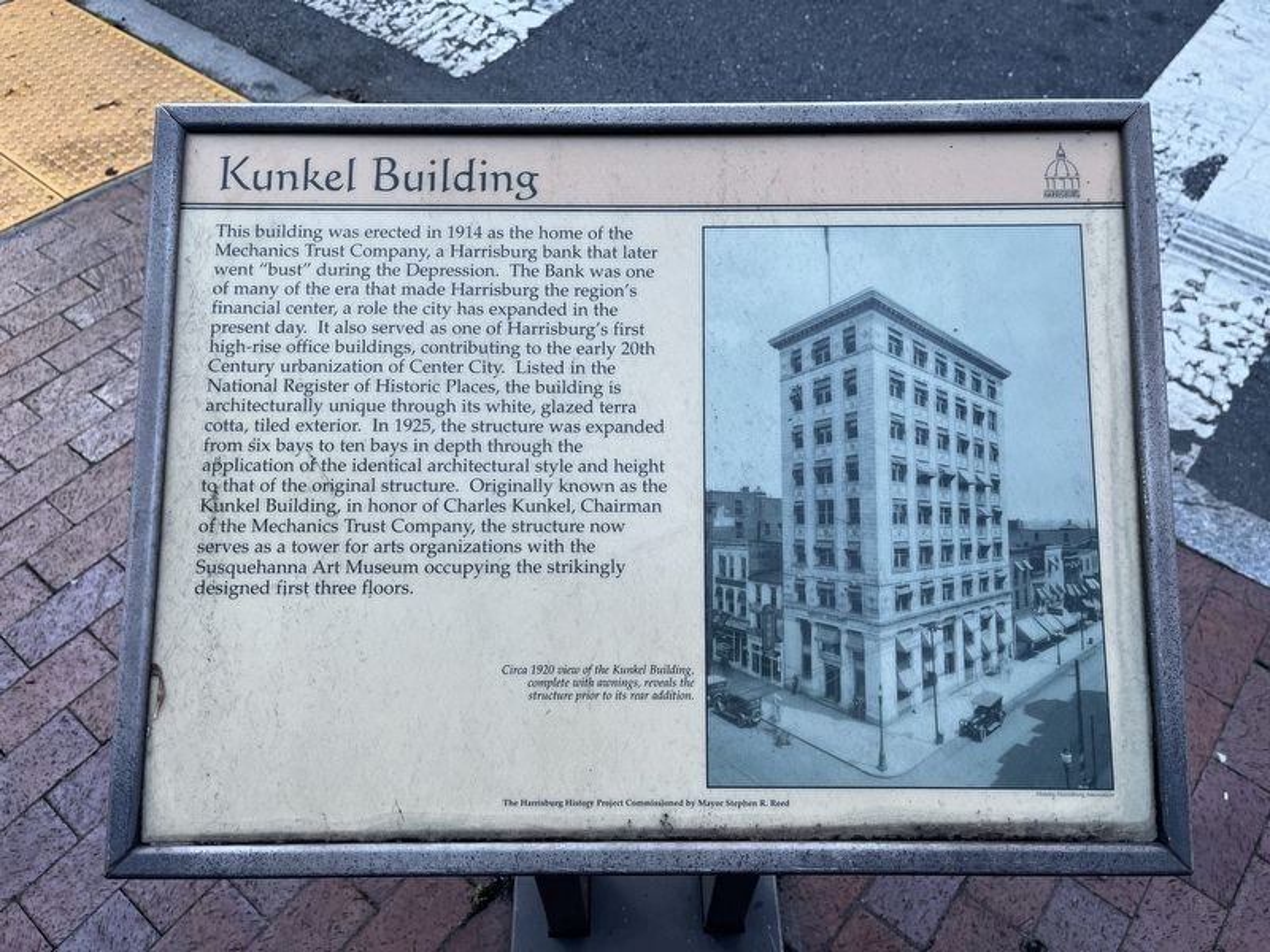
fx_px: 954
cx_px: 635
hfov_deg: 67.3
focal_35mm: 26
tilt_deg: -52.1
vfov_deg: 53.1
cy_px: 476
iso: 100
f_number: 1.6
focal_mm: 5.1
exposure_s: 1/120
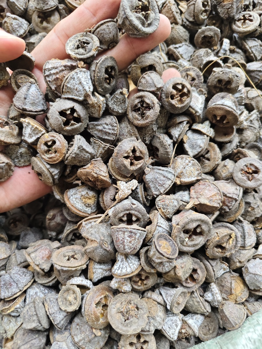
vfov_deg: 73.9
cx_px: 131
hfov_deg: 58.9
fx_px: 232
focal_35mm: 23
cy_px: 174
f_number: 1.88
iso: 2875
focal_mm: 5.56
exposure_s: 1/510
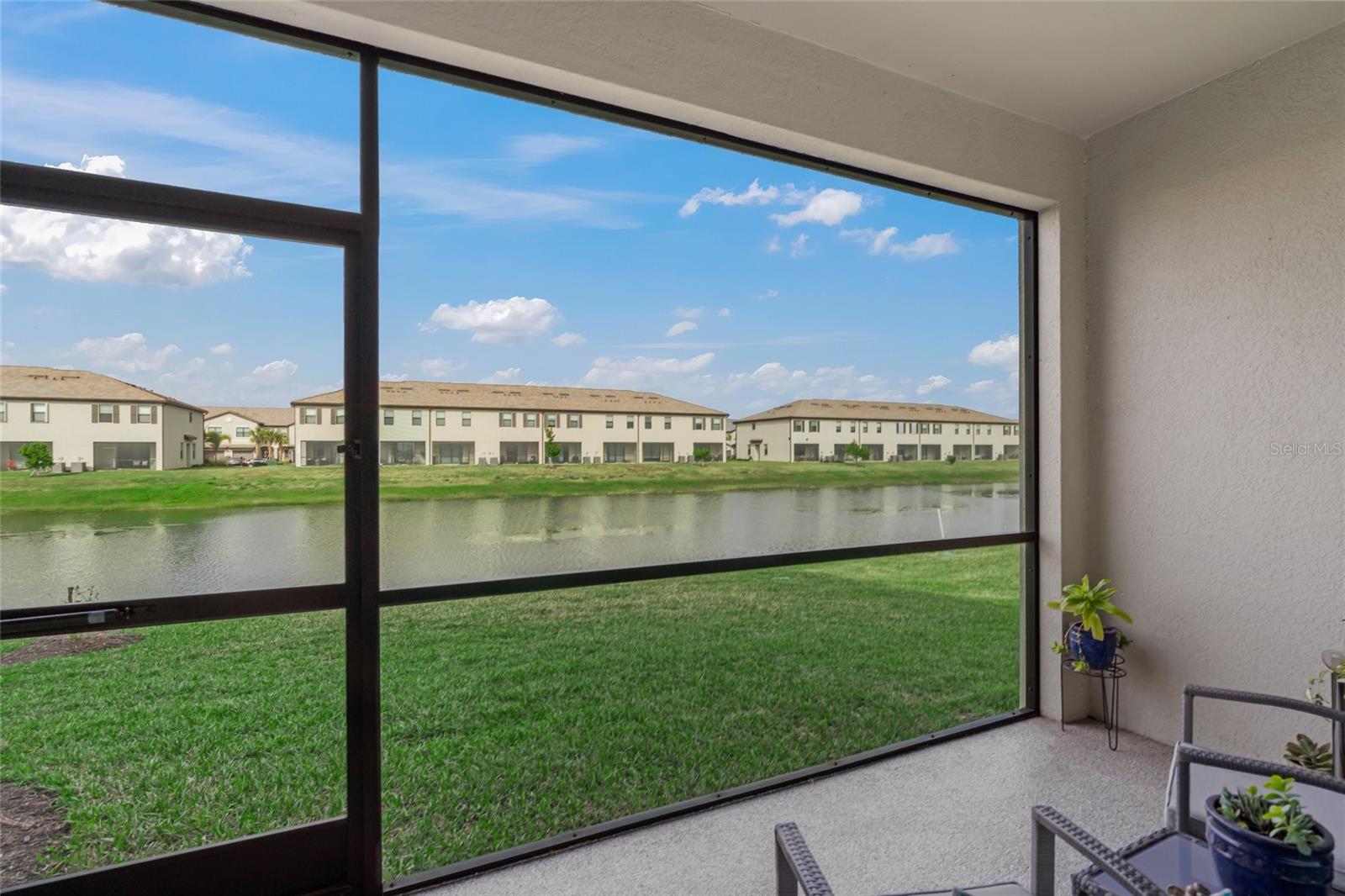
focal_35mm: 16
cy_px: 448
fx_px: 598
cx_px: 672
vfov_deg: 73.7
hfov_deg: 96.7
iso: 100
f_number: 6.3
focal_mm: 16
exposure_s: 1/2.5
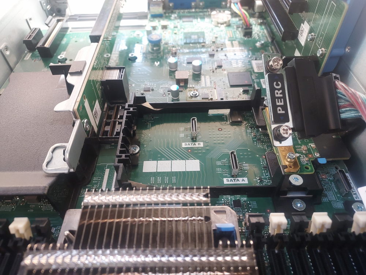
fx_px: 254
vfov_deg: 56.8
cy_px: 138
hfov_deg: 71.6
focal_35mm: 24
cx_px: 183
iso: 640
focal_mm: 4.6
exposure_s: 1/24
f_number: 1.8
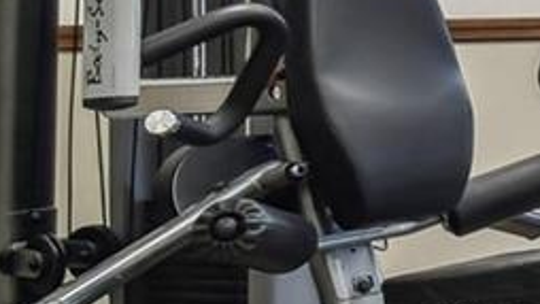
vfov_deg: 12.1
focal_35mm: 99
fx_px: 1418
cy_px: -13
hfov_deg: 11.7
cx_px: 1594
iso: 100
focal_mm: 10
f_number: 7.1
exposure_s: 1/8
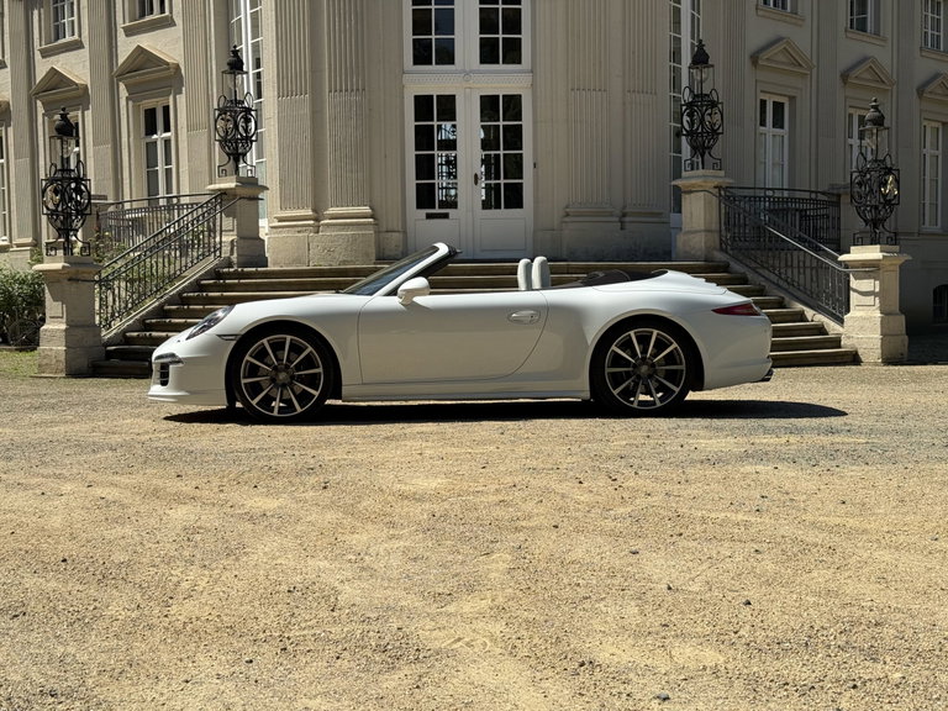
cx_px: 474
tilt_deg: -2.6
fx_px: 1315
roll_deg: +0.4
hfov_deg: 39.7
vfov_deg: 30.3
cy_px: 356
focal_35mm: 48
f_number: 1.78
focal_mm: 6.76
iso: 64
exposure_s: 1/2033
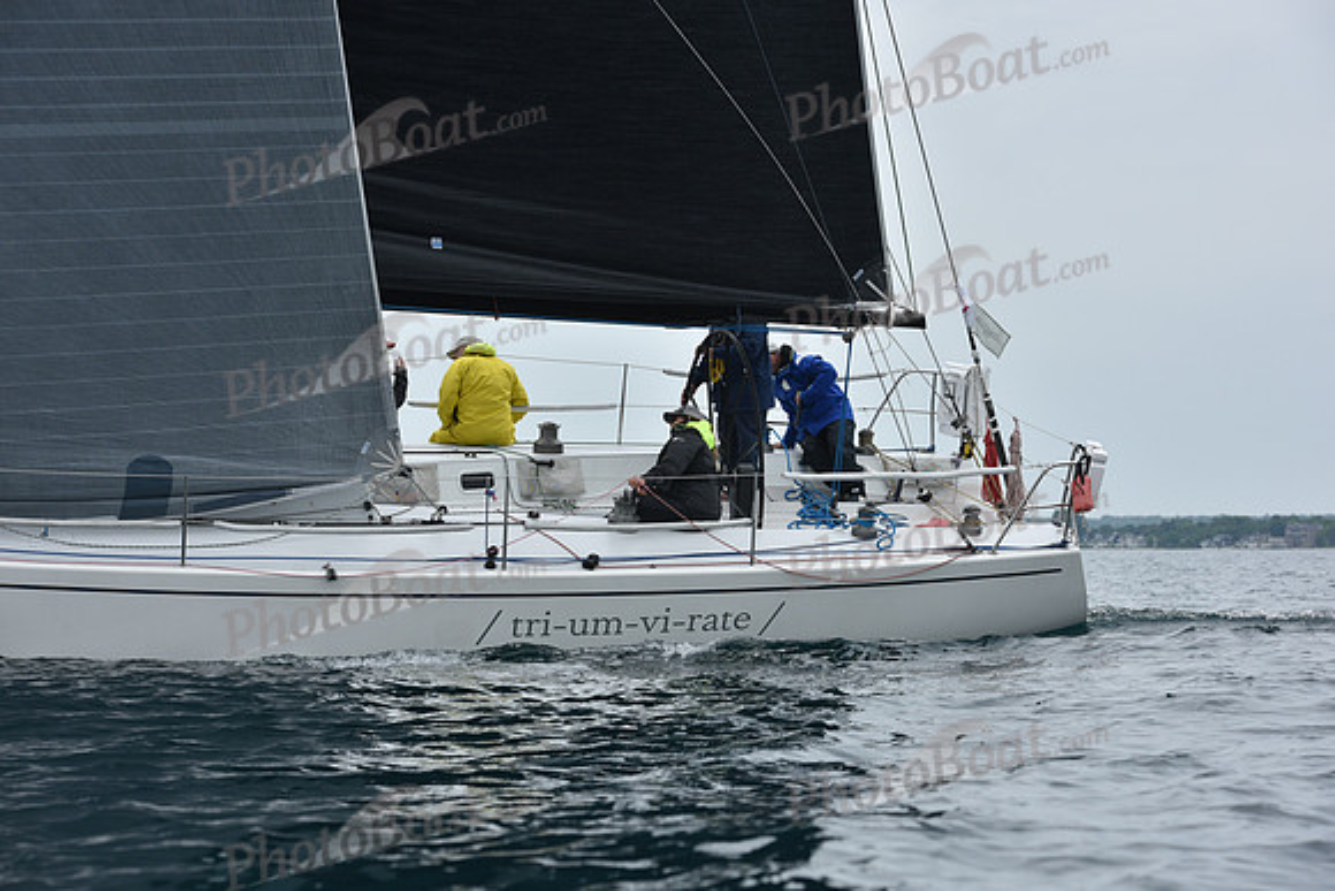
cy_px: 446
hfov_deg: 20.4
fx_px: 3709
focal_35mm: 100
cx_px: 668
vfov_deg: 13.7
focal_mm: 100
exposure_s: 1/800
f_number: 7.1
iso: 250
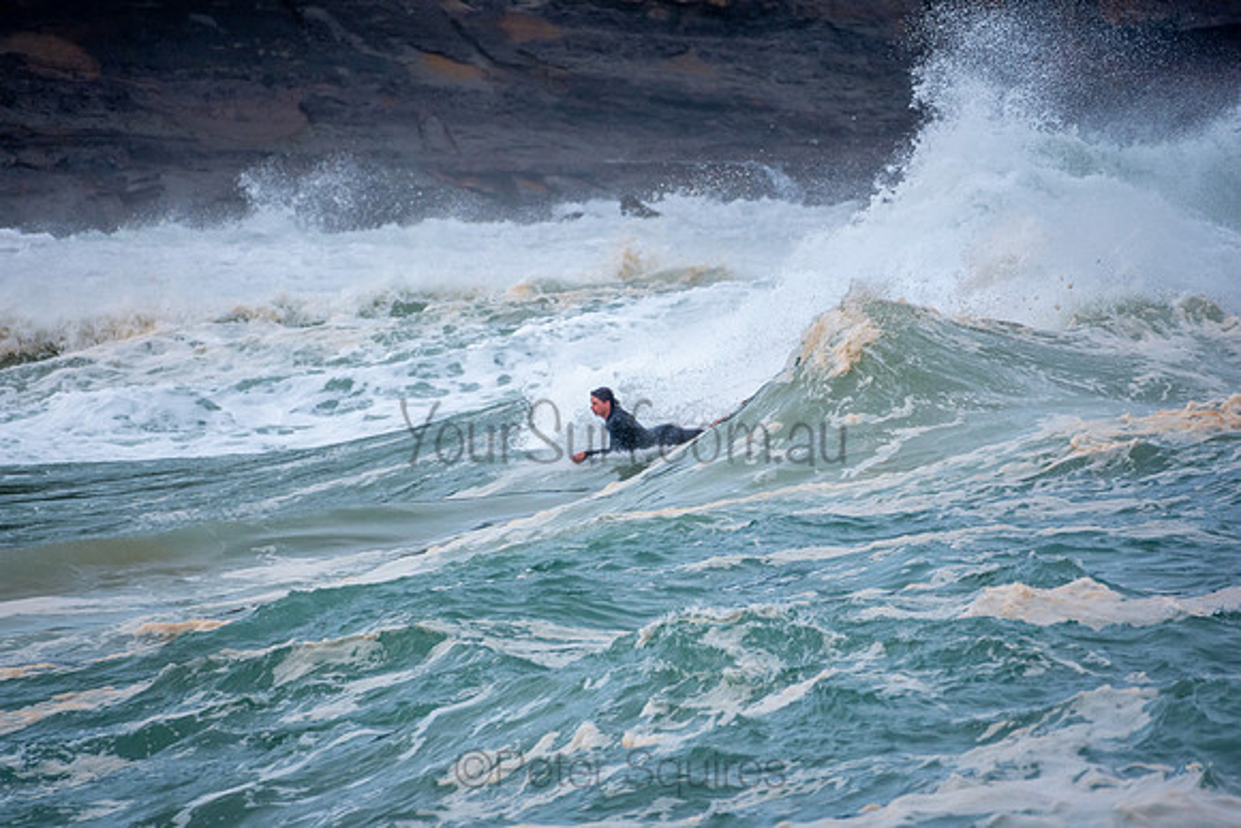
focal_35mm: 750
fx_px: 25859
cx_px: 620
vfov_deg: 1.8
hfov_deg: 2.7
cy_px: 414
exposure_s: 1/640
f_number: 5.6
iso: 320
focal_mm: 500
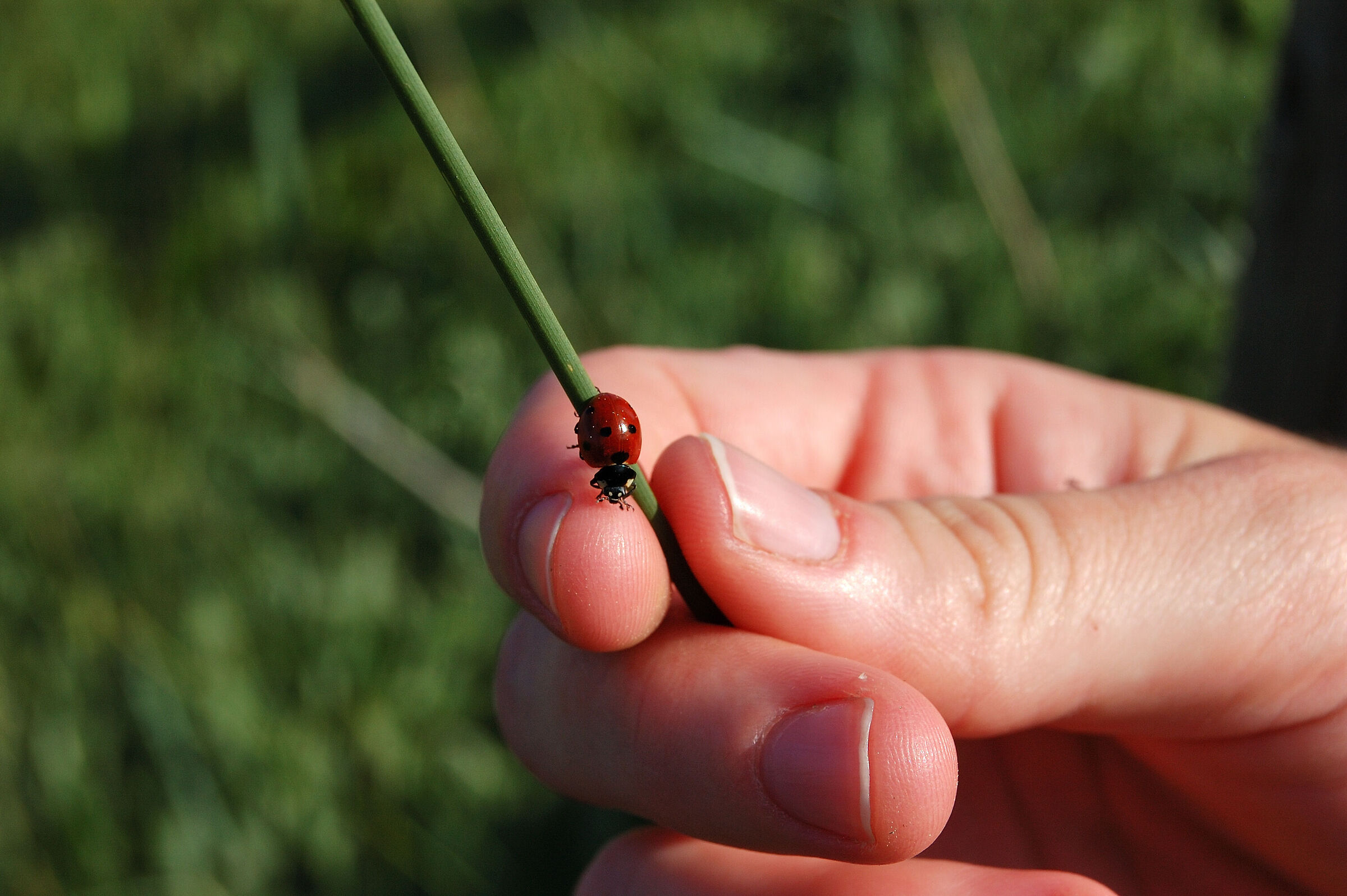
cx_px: 674
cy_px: 448
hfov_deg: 24.6
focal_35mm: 82
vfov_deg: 16.5
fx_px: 3084
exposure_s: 1/400
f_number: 8
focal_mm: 55
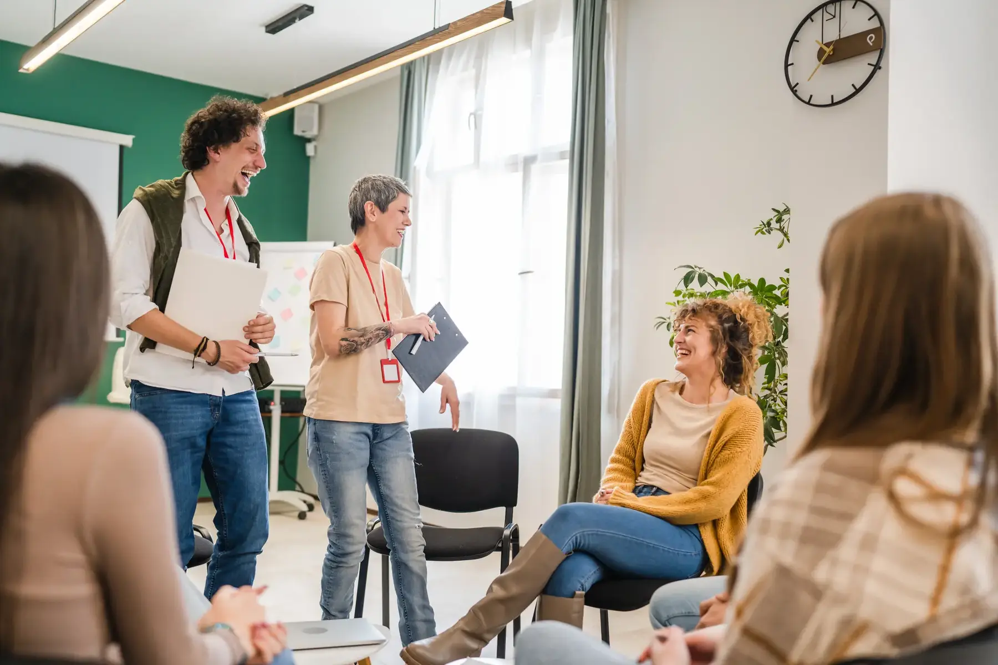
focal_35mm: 35
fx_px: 970
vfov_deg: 37.9
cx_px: 499
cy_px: 332
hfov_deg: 54.4
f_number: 2
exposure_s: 1/320
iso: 800
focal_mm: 35
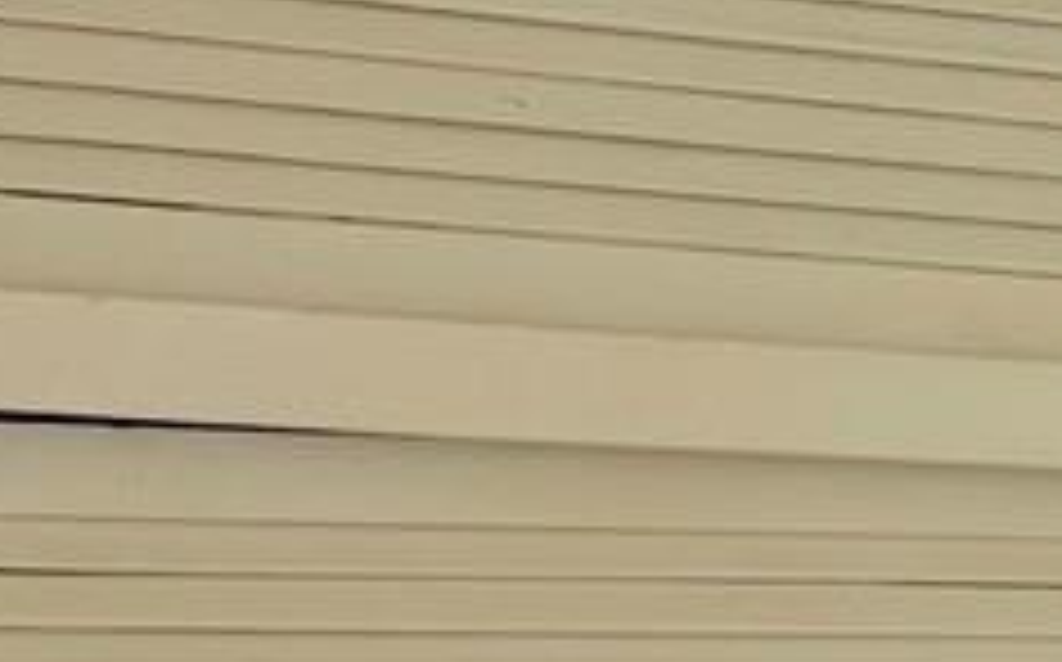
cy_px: 1297
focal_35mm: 187
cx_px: 2776
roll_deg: +1.4
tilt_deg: -4.8
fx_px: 5407
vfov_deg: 6.8
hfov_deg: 9.6
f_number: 1.5
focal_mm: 5.7
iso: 40
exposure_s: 1/174
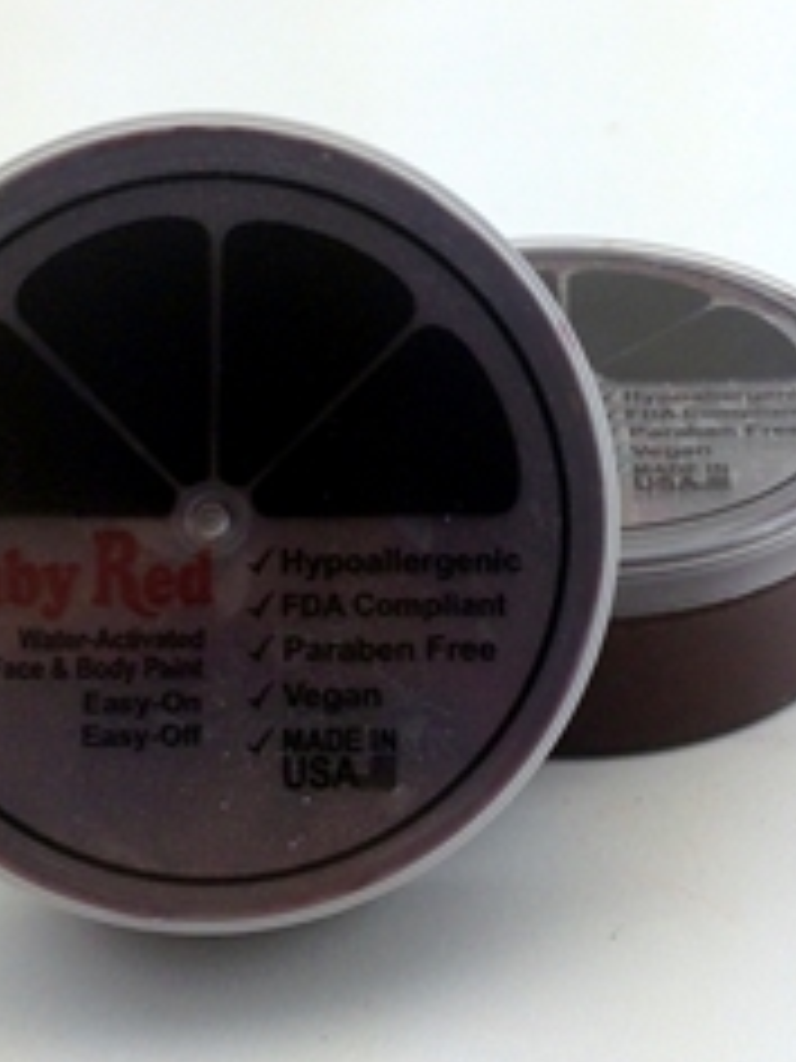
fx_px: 2361
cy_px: 522
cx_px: 531
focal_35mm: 77
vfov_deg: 25.3
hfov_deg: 19.1
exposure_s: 1/158
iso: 50
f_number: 2.4
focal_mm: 4.12
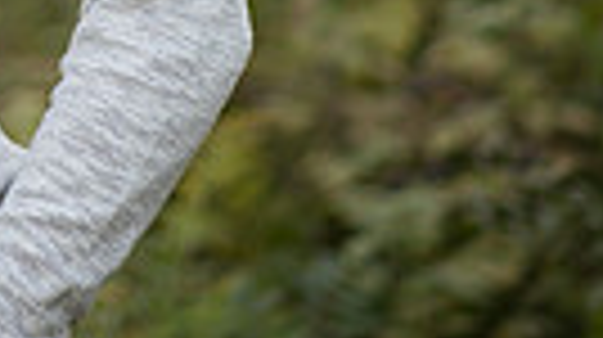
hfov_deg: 5.6
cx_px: -238
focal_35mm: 385
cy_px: -521
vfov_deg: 3.1
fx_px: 6148
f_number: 1.8
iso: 100
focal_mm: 85
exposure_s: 1/250
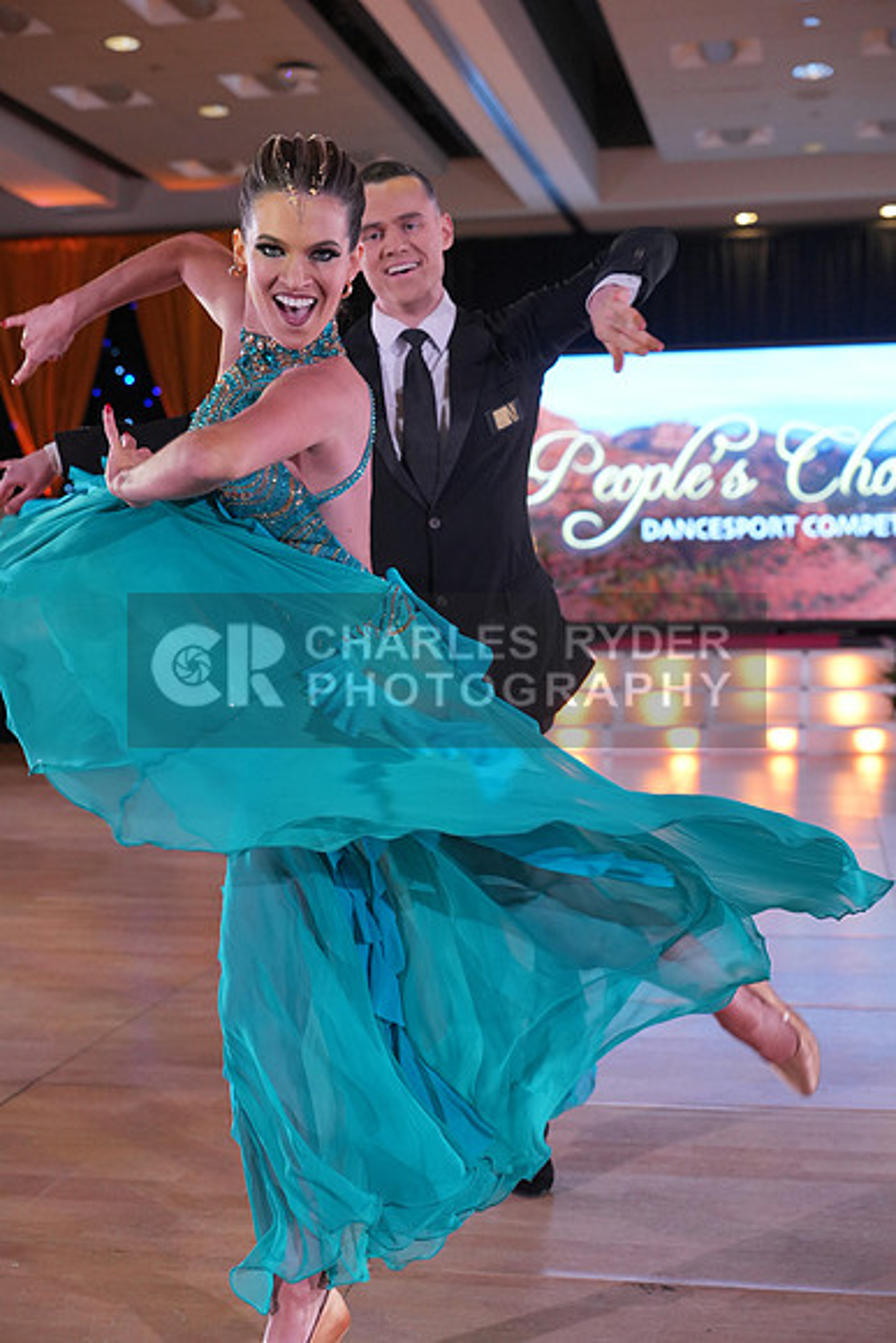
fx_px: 1865
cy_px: 672
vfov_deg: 39.6
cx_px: 448
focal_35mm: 50
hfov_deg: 27.0
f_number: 4
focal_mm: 50
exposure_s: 1/500
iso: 2000
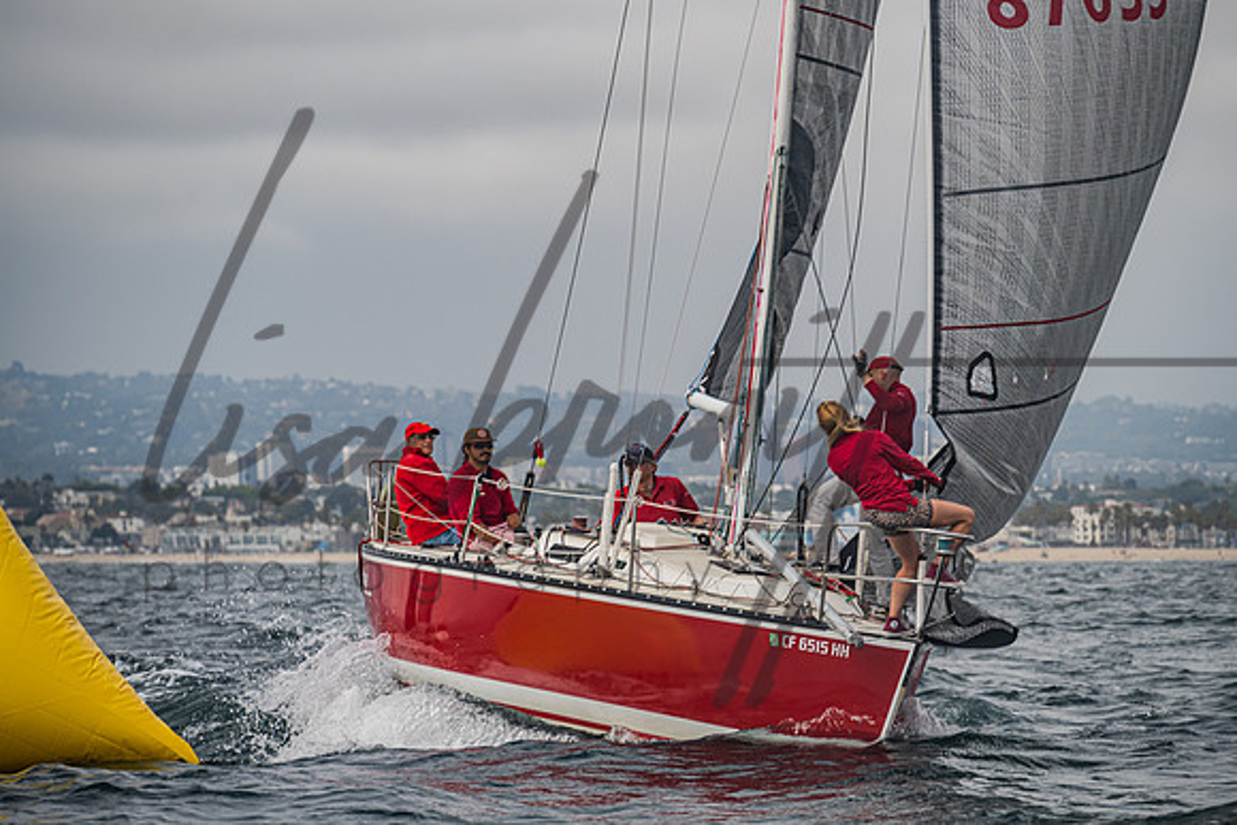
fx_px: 8007
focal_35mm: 233
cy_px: 372
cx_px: 706
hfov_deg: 8.8
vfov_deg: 5.9
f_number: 6.3
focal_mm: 200
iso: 160
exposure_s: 1/640
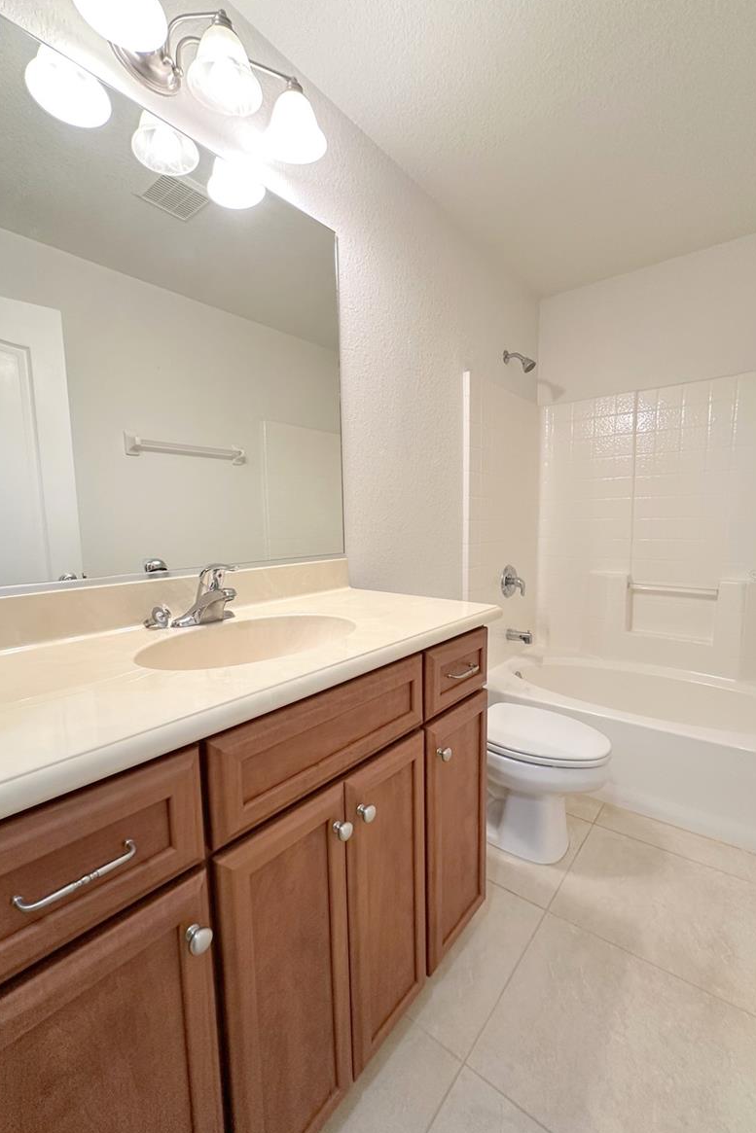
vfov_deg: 100.4
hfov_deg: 77.3
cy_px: 577
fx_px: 472
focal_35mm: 15
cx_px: 381
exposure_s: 1/120
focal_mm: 2.22
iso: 250
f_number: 2.2
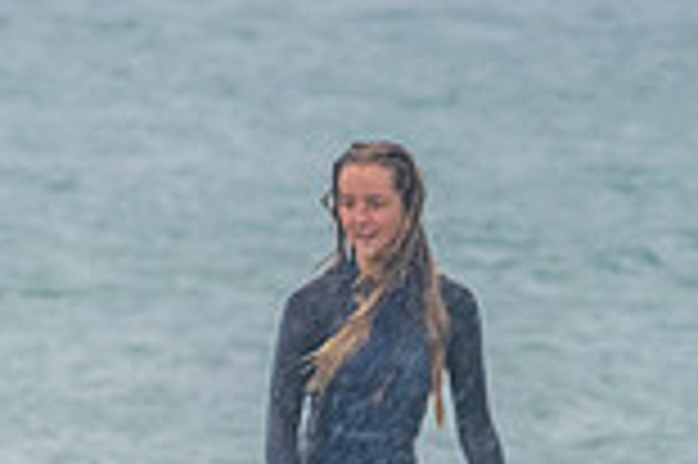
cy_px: 484
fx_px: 44334
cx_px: 318
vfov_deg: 0.6
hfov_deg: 0.9
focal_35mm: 2289
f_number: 5.6
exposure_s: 1/320
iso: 720
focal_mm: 500
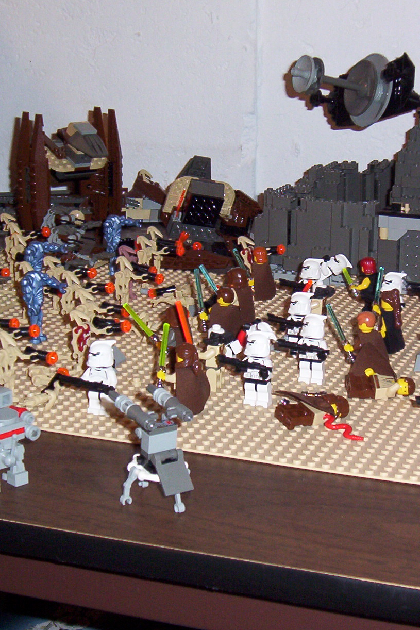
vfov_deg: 28.5
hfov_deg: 19.1
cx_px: 280
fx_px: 1242
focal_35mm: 71
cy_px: 315
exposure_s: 1/37.4
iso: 140
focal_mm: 7.88
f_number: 3.16
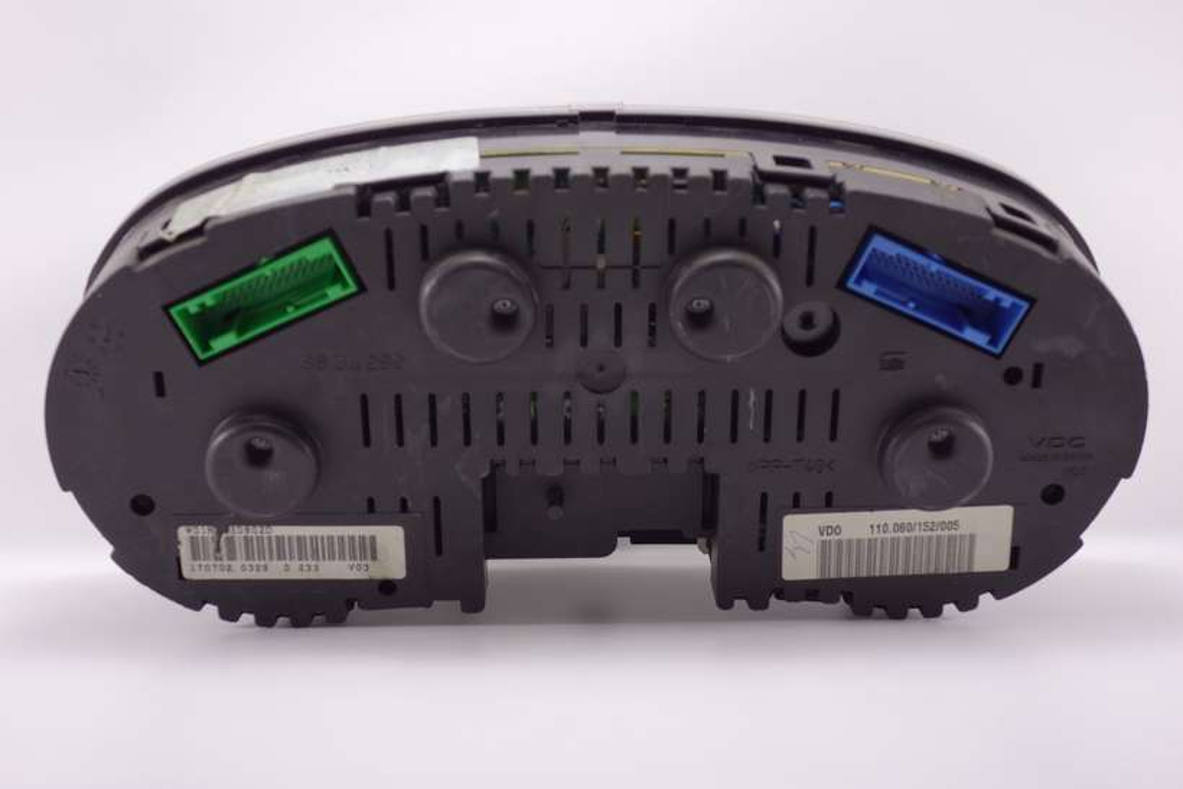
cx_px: 592
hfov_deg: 39.6
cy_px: 394
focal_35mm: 50
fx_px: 1643
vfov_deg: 27.0
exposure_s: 1/60
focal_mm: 18.45
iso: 160
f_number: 3.2
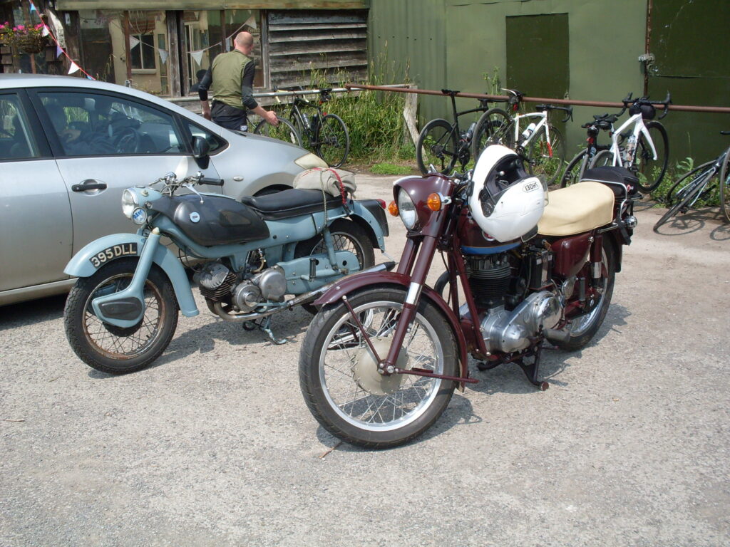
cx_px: 365
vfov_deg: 37.7
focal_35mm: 38
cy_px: 274
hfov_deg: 49.0
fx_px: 801
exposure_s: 1/180
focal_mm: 6.3
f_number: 8.4
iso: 80
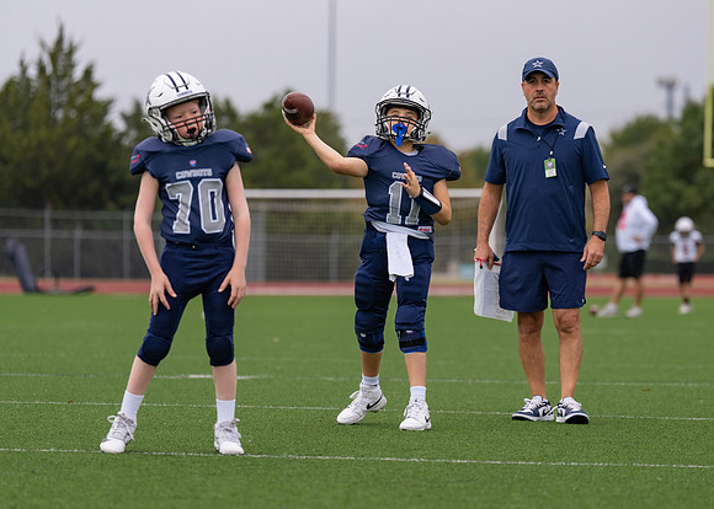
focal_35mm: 182
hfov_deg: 11.1
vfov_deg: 7.9
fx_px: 3687
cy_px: 225
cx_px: 431
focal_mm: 143
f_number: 2.8
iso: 640
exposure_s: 1/1000
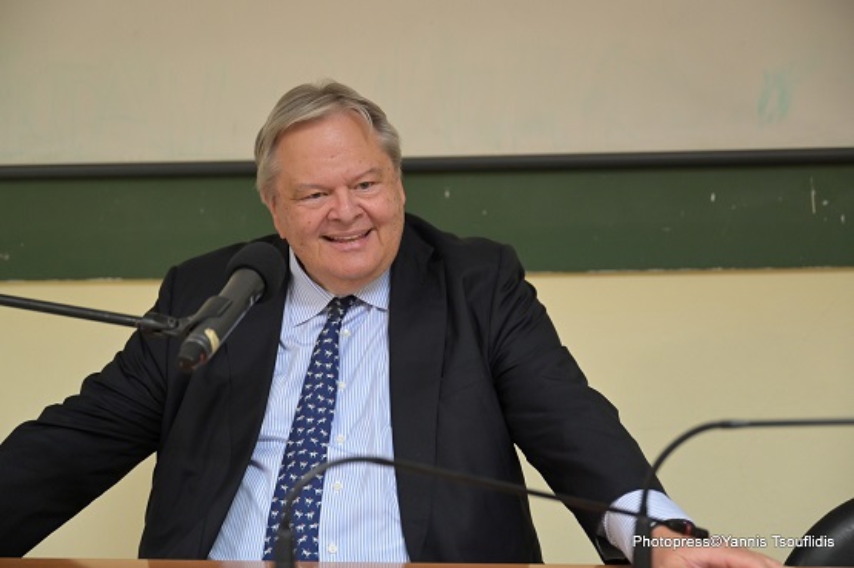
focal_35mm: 54
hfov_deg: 36.9
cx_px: 427
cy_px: 284
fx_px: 1280
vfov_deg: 25.0
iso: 2500
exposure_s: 1/125
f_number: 2.8
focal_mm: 54
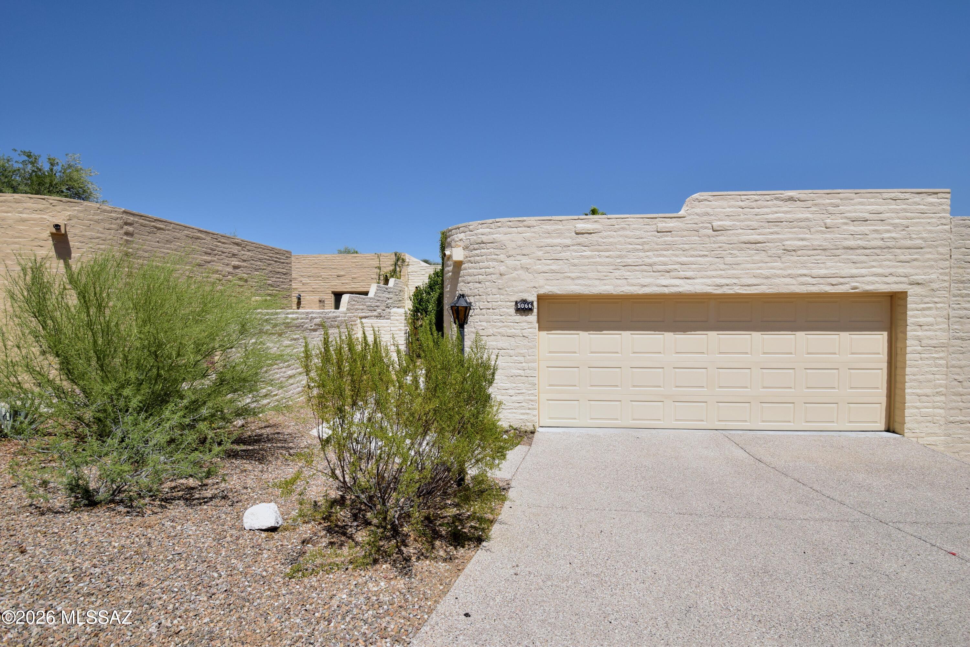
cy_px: 324
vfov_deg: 77.3
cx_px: 485
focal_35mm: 15
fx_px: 404
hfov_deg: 100.4
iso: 400
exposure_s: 1/800
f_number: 9
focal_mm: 10
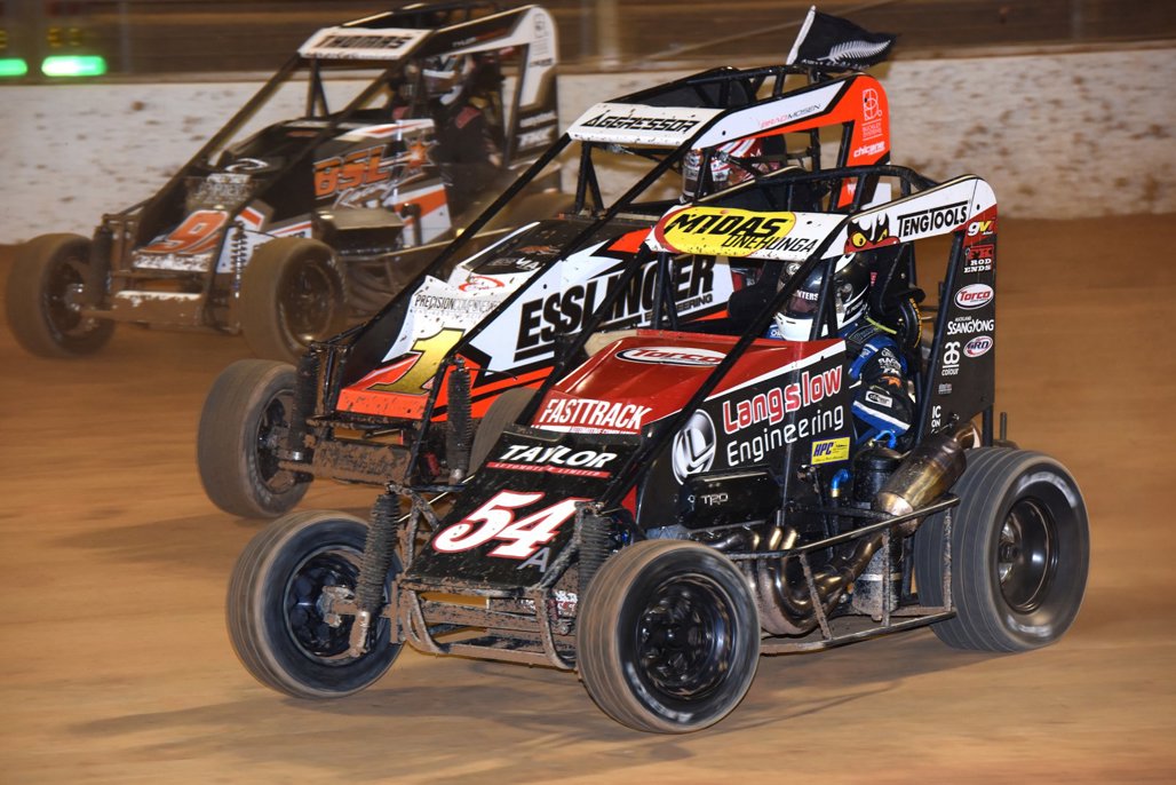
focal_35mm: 175
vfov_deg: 7.9
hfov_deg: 11.7
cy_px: 392
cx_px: 588
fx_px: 5718
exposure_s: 1/250
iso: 1600
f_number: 6.3
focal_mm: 175
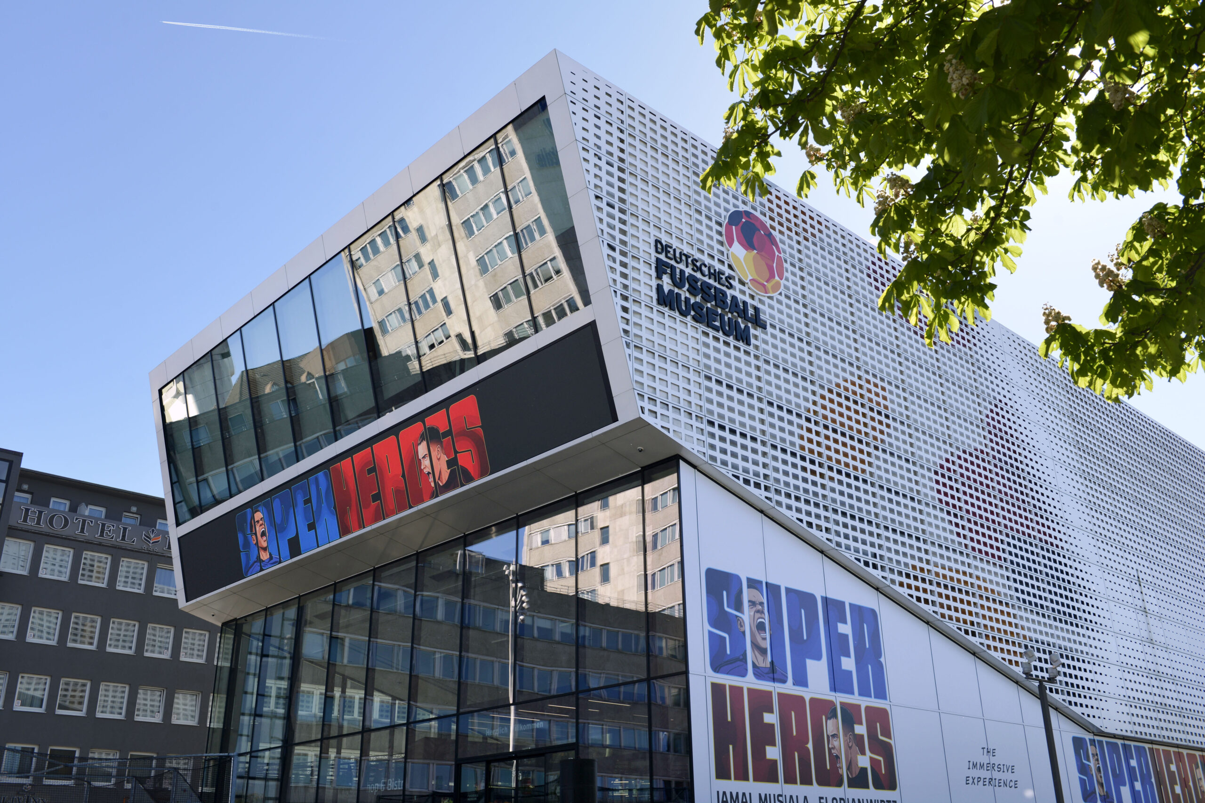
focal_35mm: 32
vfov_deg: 41.1
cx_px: 602
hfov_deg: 58.7
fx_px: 1071
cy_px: 402
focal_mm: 32
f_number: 8
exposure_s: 1/320
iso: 200
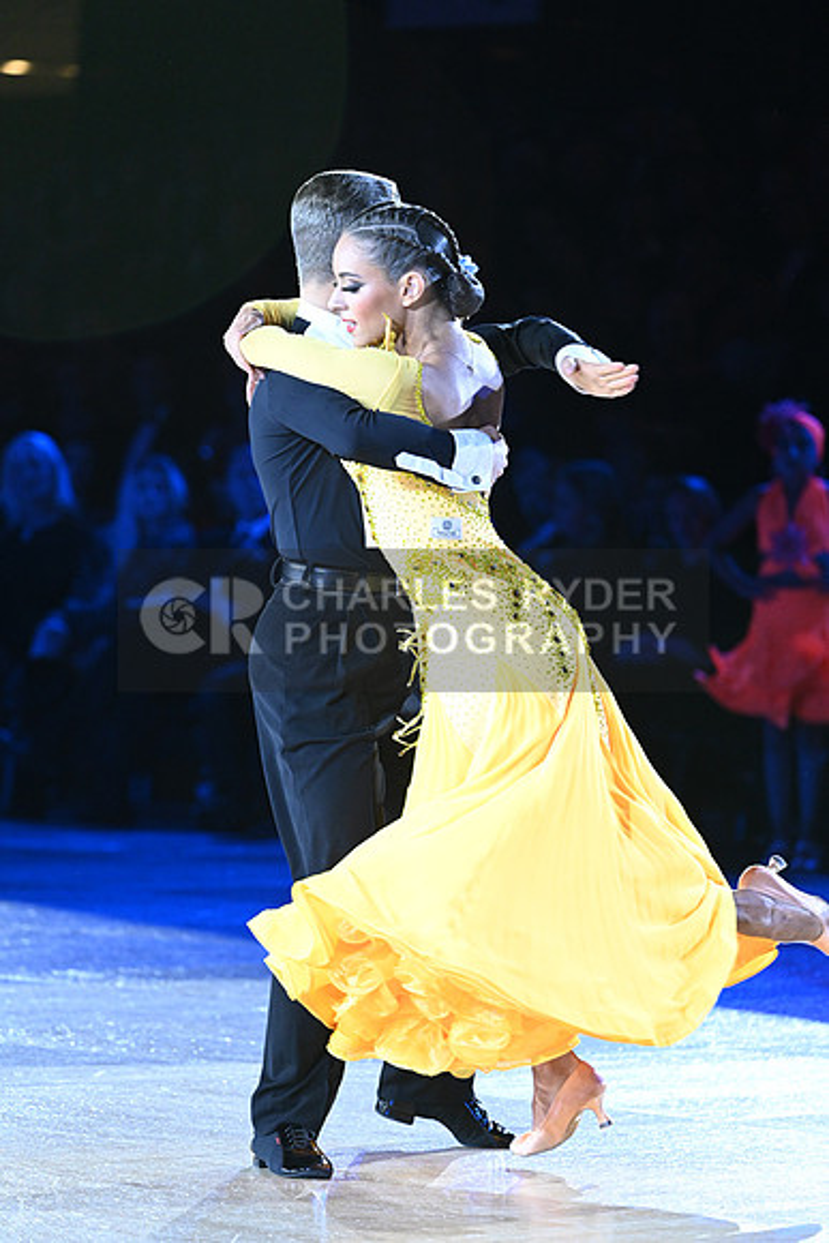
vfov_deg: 10.3
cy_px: 622
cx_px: 414
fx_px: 6904
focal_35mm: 200
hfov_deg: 6.9
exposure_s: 1/320
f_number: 5
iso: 3200
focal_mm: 200
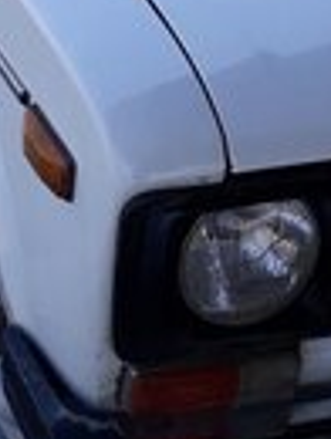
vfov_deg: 18.1
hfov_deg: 14.4
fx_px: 1309
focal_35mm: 103
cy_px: -78
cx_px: 220
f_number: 1.9
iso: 40
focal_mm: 3.6
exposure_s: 1/486
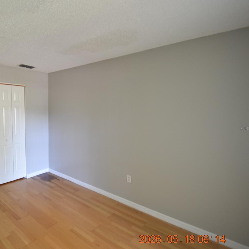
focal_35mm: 20
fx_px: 163
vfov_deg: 74.8
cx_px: 67
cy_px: 129
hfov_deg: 70.6
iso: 800
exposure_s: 1/10
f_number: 3.5
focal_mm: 10
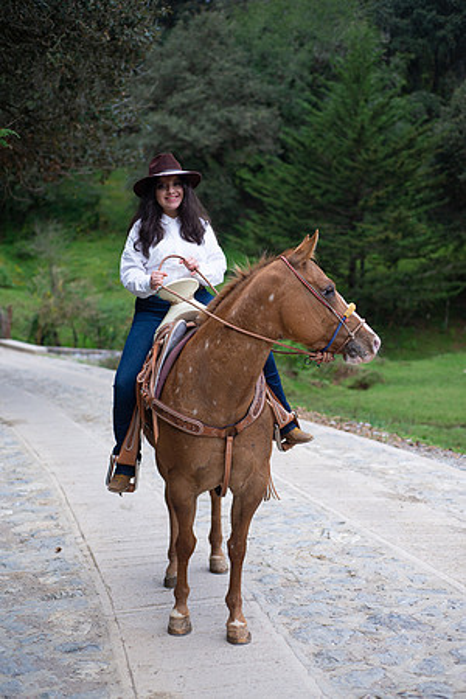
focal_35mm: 50
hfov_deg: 27.0
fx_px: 971
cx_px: 233
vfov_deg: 39.6
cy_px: 350
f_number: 2.8
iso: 400
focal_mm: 50
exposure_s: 1/800
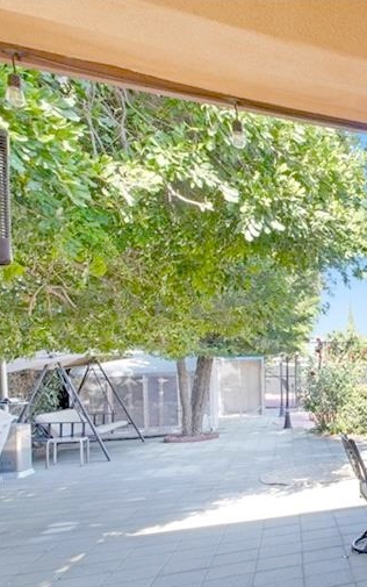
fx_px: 496
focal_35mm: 31
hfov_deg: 28.4
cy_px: 393
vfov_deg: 59.7
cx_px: 535
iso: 500
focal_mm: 10
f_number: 8
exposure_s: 1/250
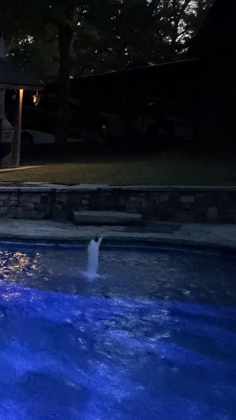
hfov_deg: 21.7
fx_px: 445
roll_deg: +2.5
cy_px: 247
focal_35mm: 40
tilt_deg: -13.2
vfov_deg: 50.2
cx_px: -164
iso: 2000
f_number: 2.2
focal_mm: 2.22
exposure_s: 1/30
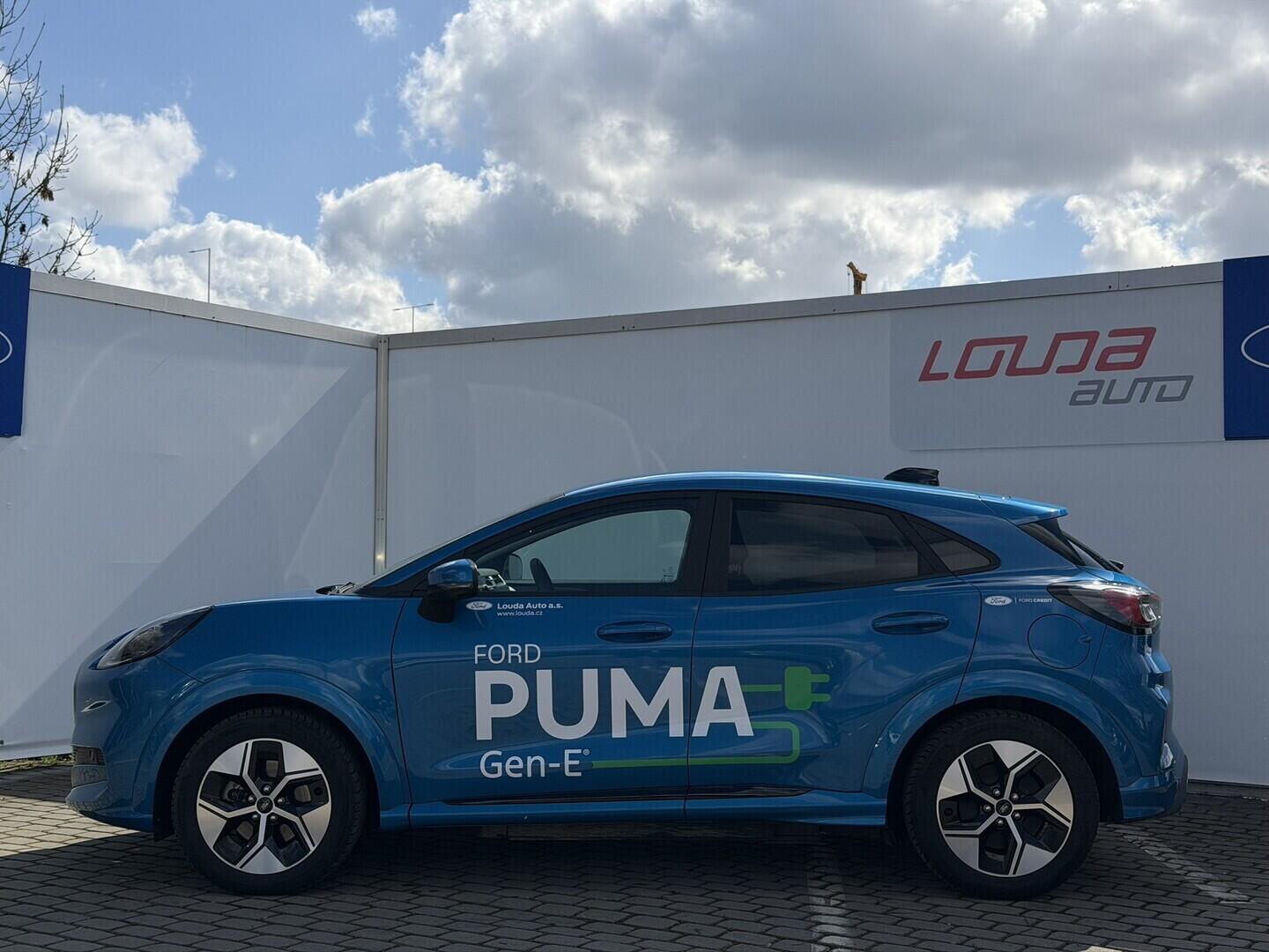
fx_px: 1760
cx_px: 634
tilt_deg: +1.1
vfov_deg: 30.3
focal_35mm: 48
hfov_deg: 39.7
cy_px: 476
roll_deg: +0.4
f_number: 1.78
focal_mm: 6.76
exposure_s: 1/8772
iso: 64
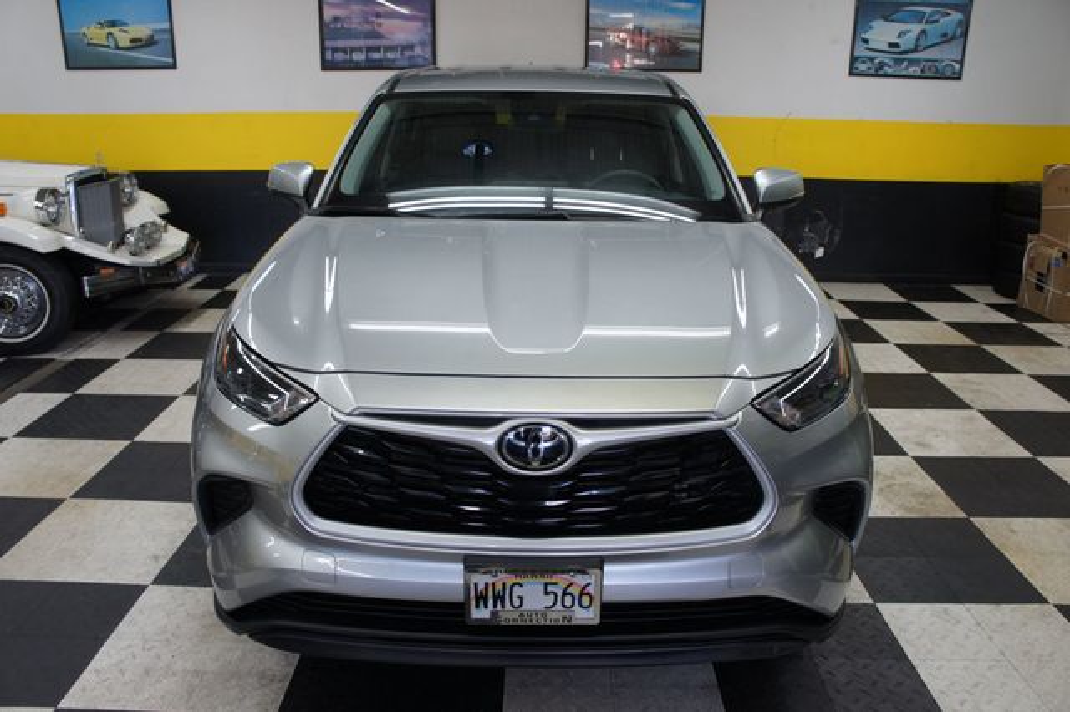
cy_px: 356
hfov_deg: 67.4
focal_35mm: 27
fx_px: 802
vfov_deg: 47.9
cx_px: 535
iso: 200
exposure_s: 1/40
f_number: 4
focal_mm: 18
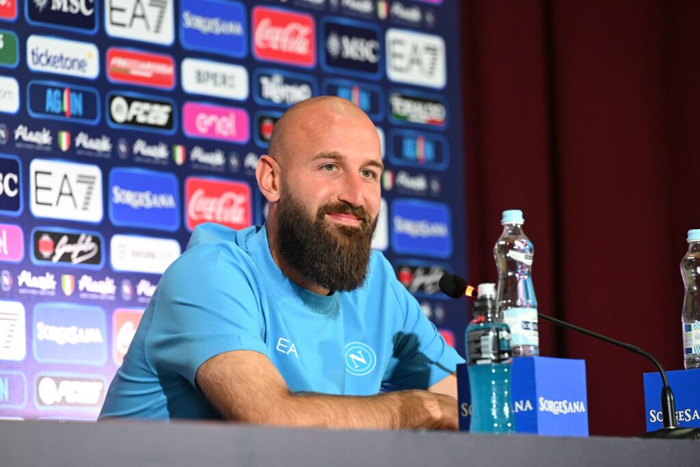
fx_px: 3889
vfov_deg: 6.9
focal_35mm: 200
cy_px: 234
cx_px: 350
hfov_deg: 10.3
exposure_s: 1/200
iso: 3200
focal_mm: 200
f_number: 4
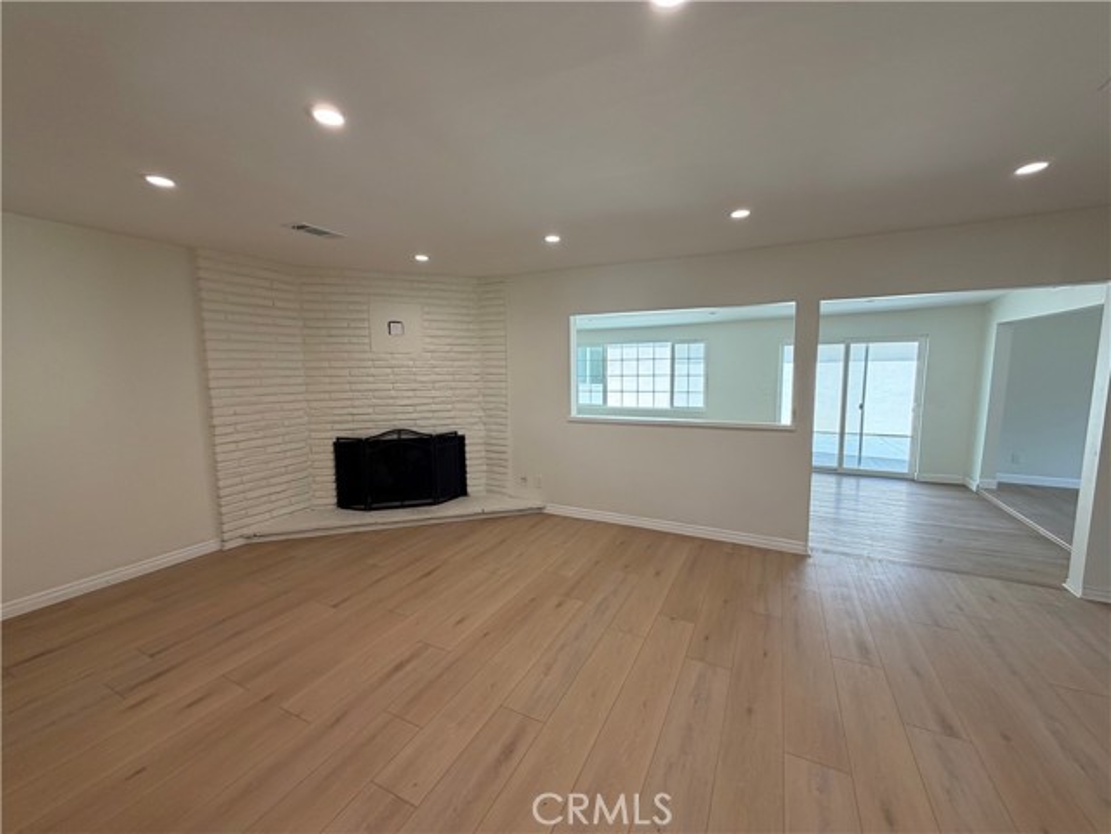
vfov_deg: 85.7
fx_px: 449
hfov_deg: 102.1
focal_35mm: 14
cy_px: 417
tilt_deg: -5.7
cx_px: 556
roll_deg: +1.3
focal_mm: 2.22
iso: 80
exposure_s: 1/120
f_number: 2.2
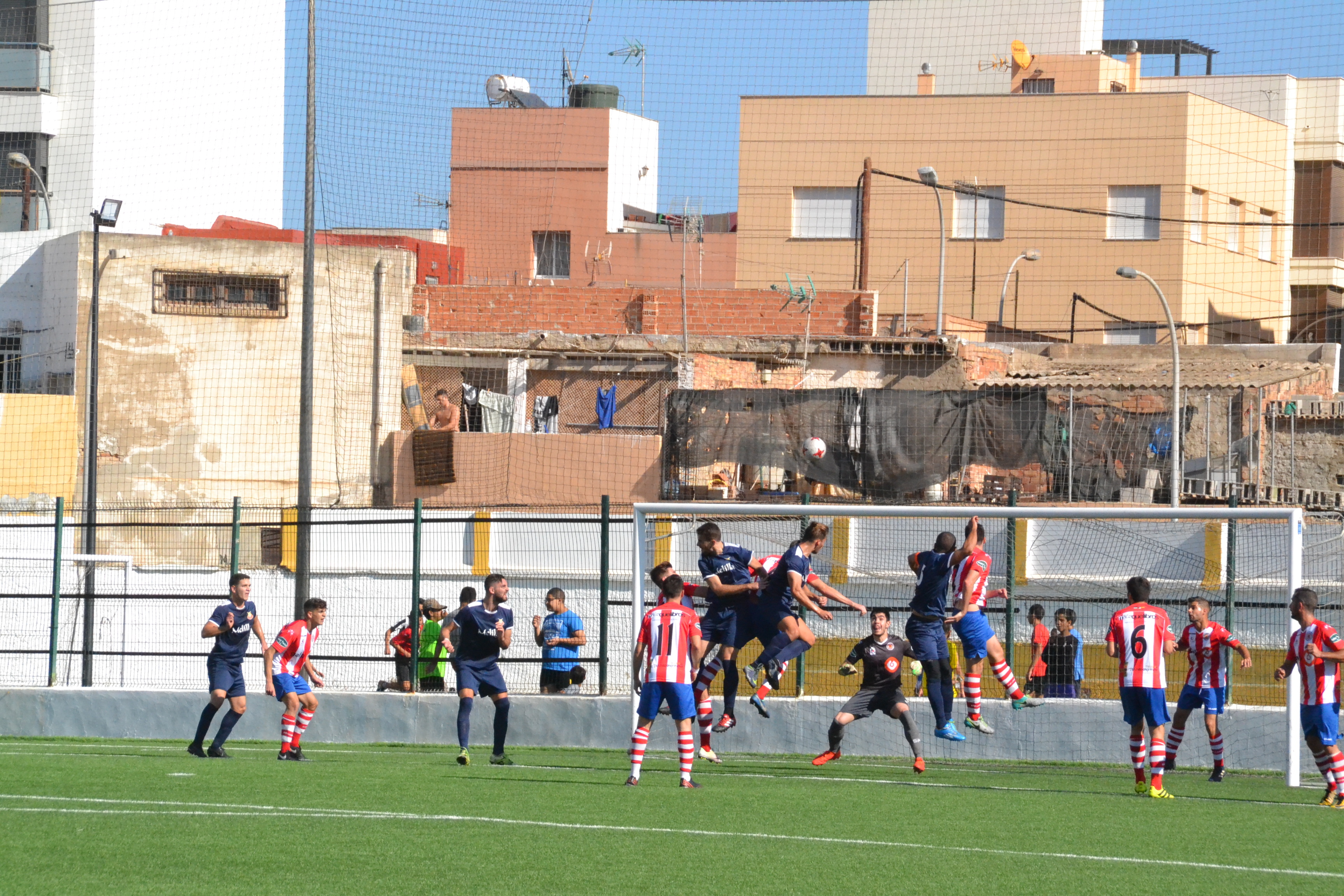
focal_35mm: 180
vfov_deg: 7.6
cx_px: 672
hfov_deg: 11.4
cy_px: 448
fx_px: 6719
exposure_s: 1/4000
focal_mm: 120
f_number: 14
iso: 3200
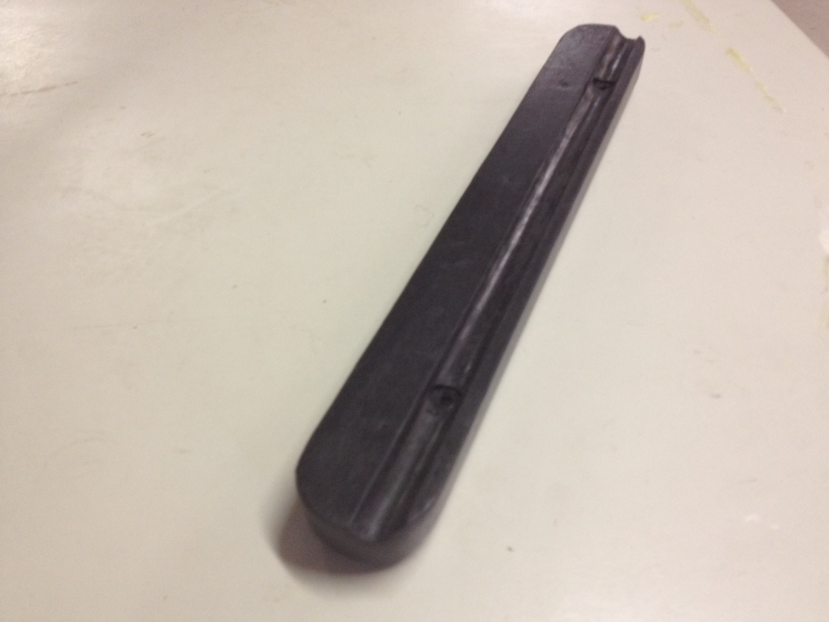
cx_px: 422
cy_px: 318
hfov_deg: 51.4
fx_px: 862
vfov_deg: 39.6
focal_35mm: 36
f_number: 2.4
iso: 125
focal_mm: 4.28
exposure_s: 1/20
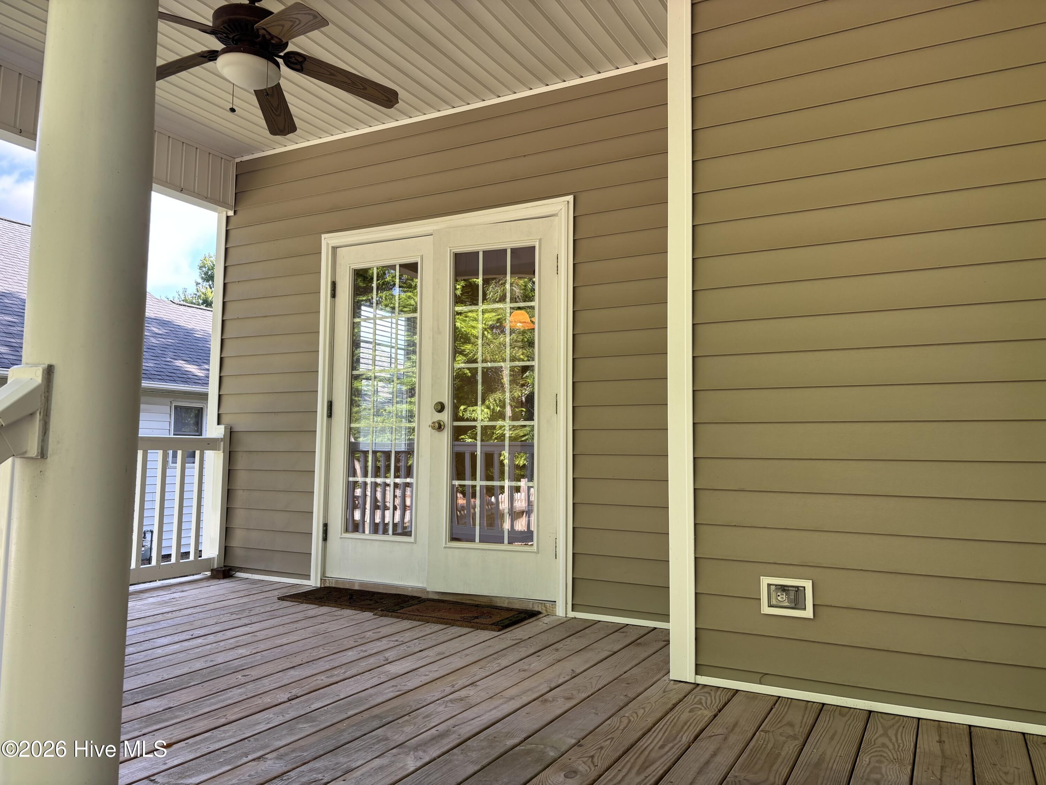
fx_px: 786
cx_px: 523
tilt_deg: +5.3
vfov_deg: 53.1
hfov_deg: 67.3
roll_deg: -0.9
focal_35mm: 26
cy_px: 392
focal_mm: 5.96
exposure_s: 1/234
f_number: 1.6
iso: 40
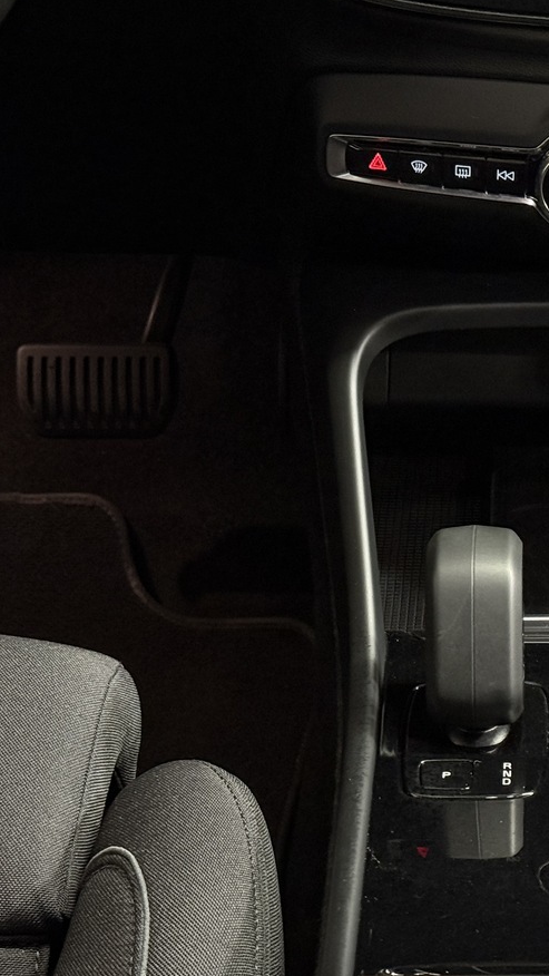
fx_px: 2225
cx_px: 587
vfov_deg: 24.7
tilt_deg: -36.4
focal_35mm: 86
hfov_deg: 13.8
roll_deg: -0.5
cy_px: 568
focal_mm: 6.76
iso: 500
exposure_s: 1/33
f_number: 1.78
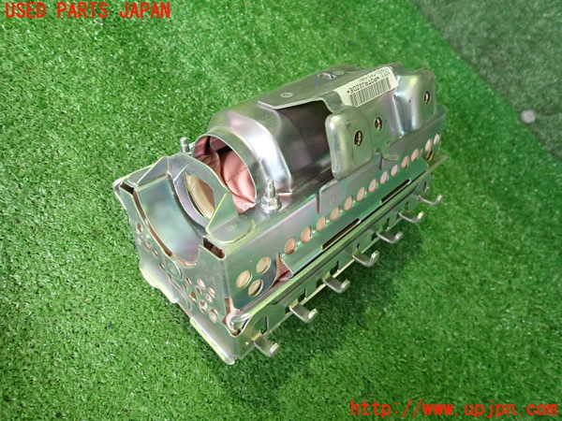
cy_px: 210
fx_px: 406
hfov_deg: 69.4
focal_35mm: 25
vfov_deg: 54.9
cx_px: 281
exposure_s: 1/30
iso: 400
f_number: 2
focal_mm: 4.5
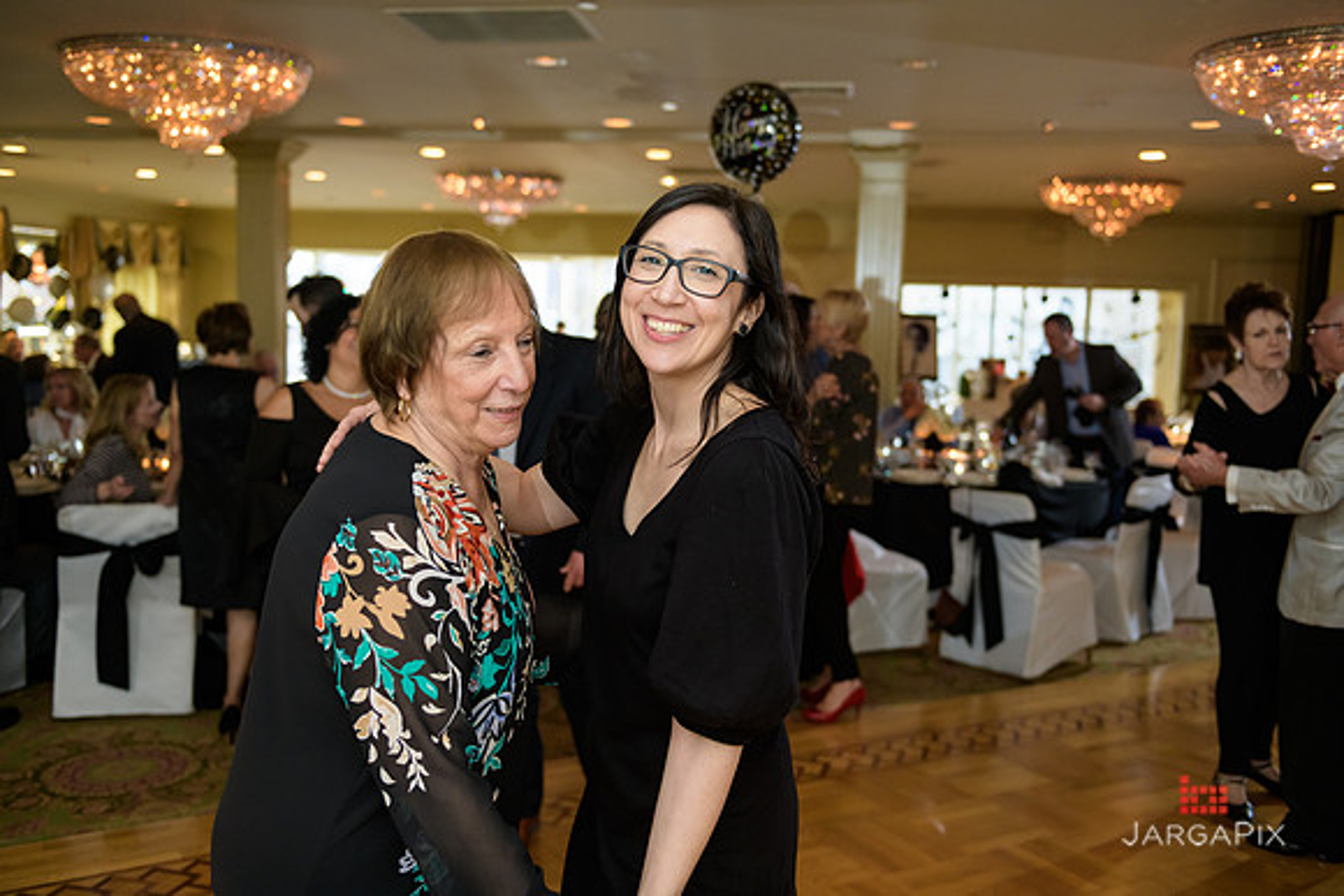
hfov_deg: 54.4
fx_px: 1307
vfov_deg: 37.9
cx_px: 672
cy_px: 448
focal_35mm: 35
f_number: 2.8
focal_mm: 35
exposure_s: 1/125
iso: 1000
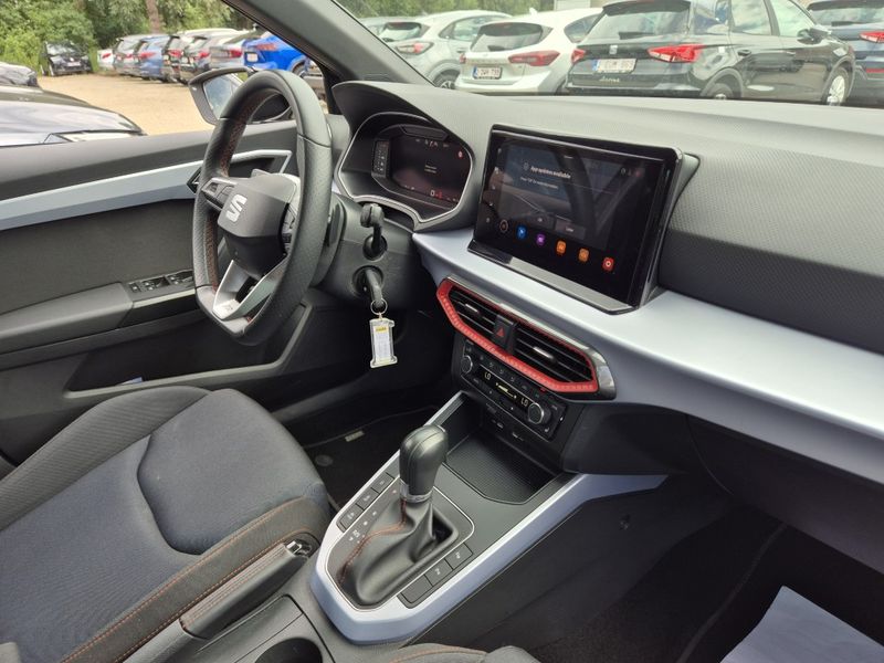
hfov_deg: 73.9
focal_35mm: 23
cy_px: 332
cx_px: 442
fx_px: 587
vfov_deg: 58.9
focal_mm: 5.4
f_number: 1.8
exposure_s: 1/325
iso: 25
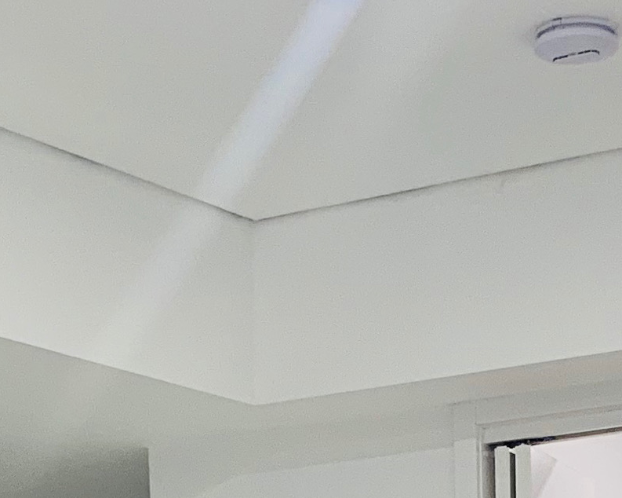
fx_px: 2356
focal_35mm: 128
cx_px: 406
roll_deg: +1.2
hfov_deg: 15.0
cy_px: 1127
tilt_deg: -3.3
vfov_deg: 10.6
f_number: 1.8
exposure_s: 1/100
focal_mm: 4.25
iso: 64
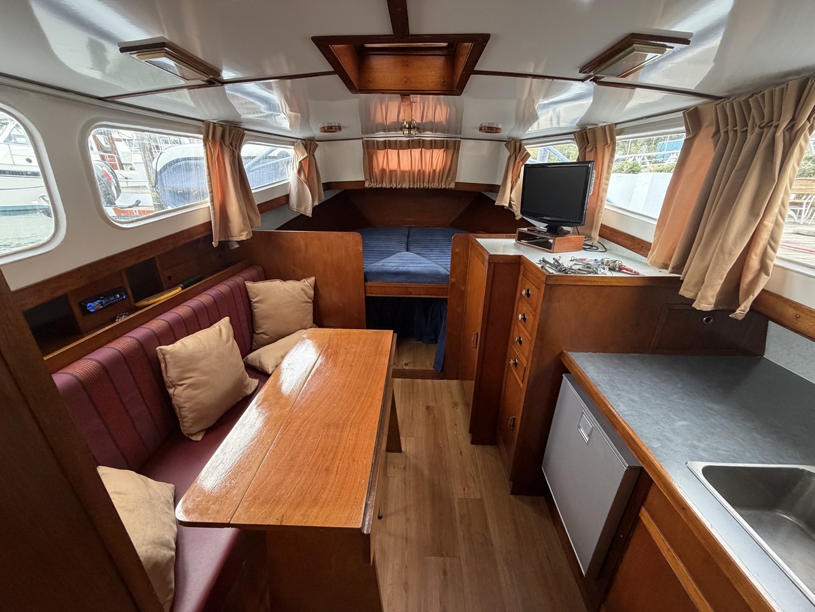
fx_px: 330
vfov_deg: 85.7
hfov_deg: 102.1
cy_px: 306
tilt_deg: -20.6
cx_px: 408
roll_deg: -1.0
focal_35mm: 14
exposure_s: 1/95
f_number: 2.2
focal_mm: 2.22
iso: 320
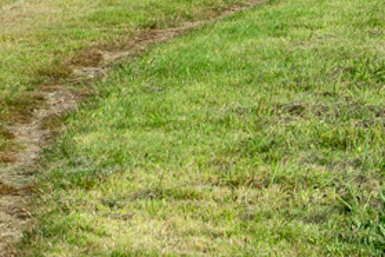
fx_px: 4137
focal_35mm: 387
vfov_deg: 3.5
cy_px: -339
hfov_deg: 5.3
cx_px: -70
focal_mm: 45
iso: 125
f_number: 9
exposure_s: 1/400
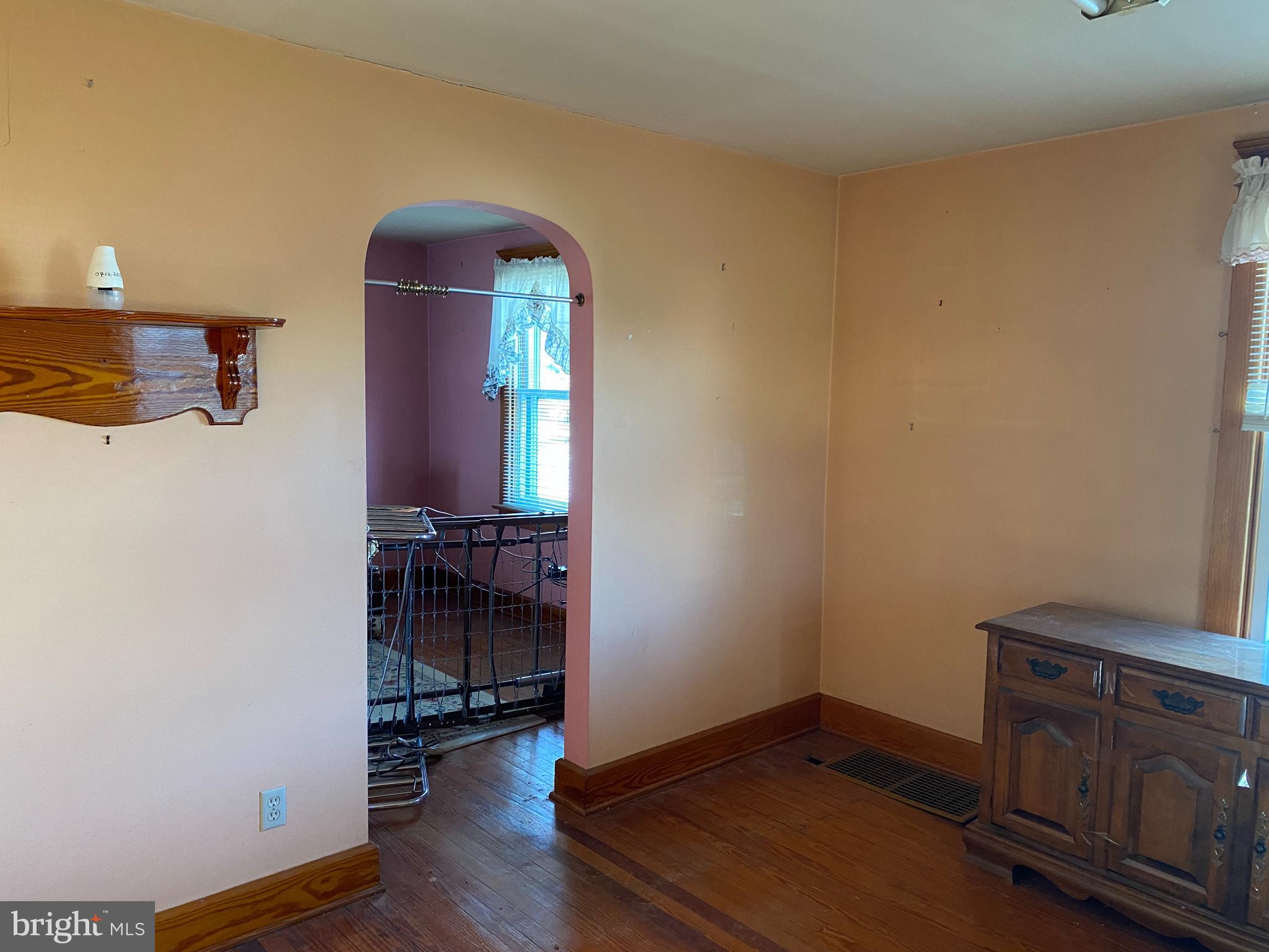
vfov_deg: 53.1
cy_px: 476
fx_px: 953
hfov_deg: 67.3
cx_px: 634
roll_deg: -0.8
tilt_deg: -6.8
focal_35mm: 26
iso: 320
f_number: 1.8
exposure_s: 1/60
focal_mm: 4.25
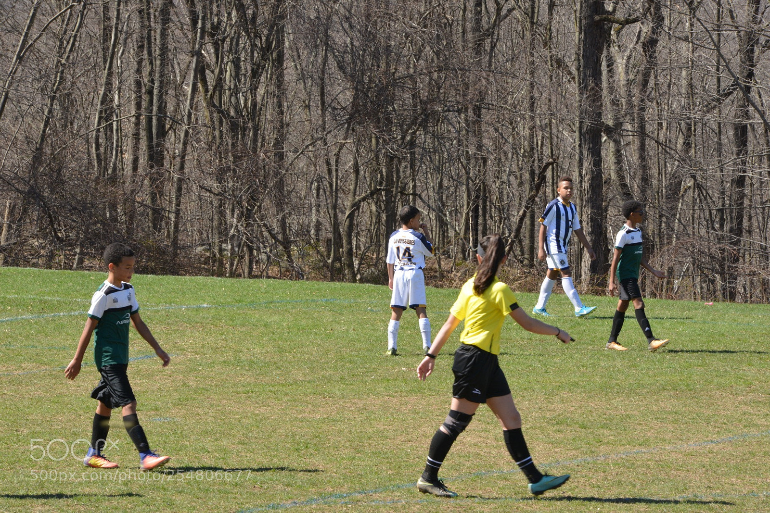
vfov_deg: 6.9
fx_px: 4278
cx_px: 385
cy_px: 256
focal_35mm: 200
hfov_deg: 10.3
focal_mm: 200
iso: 1000
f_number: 22
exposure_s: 1/160
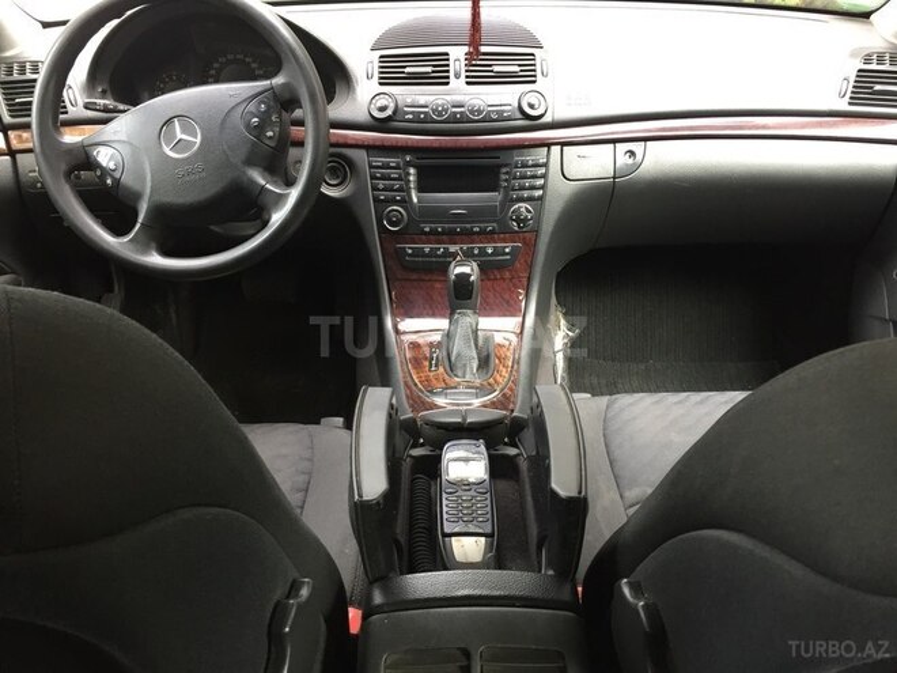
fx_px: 751
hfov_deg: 61.7
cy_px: 336
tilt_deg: -28.2
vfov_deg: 48.2
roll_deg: +0.0
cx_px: 448
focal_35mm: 29
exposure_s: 1/33
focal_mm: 4.15
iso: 125
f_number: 2.2
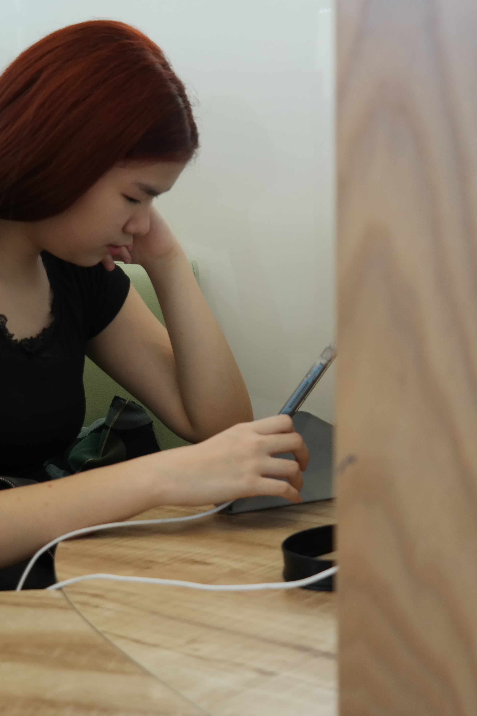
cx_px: 122
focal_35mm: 67
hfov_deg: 20.2
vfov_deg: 30.1
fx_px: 1332
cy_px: 356
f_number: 4
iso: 400
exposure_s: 1/50
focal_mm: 29
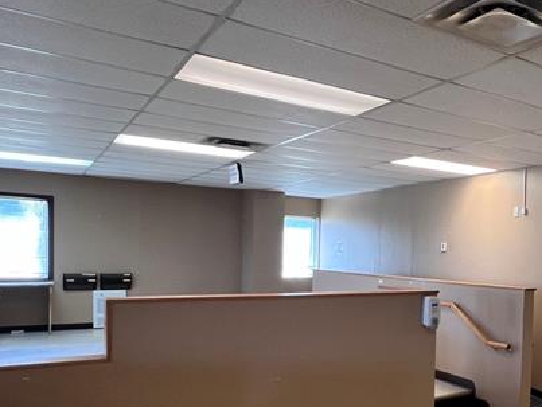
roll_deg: -2.0
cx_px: 537
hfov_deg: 46.7
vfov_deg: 42.4
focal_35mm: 33
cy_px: 275
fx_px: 517
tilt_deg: -1.3
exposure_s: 1/60
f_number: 1.8
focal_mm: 1.57
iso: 125
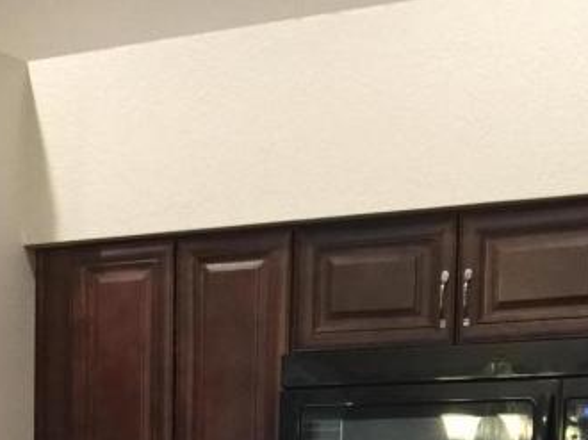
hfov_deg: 20.6
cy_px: 627
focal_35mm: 90
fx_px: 1528
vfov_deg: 15.3
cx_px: -78
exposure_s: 1/15
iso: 100
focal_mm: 4.15
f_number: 2.2
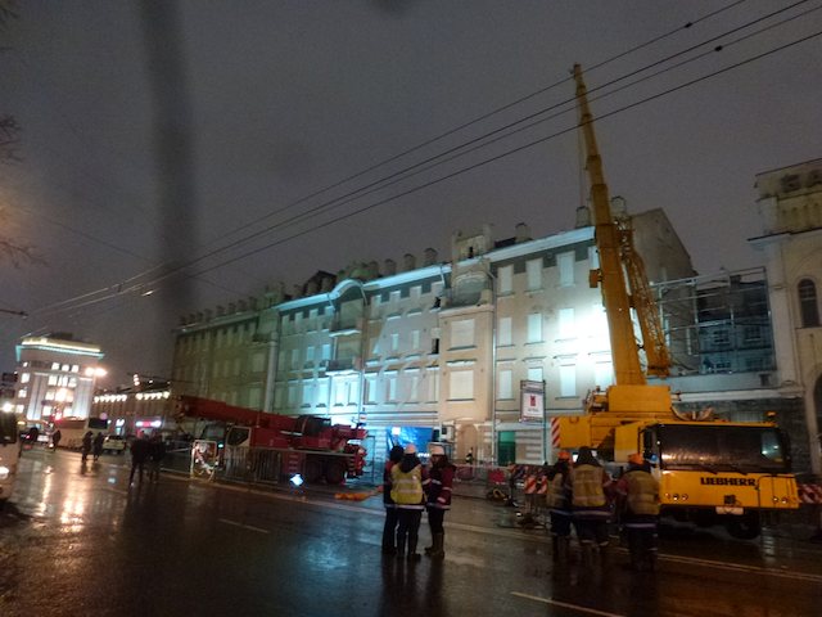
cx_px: 411
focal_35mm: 24
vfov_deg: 56.8
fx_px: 570
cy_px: 308
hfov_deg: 71.6
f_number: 3.3
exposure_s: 1/4
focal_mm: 4.3
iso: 400
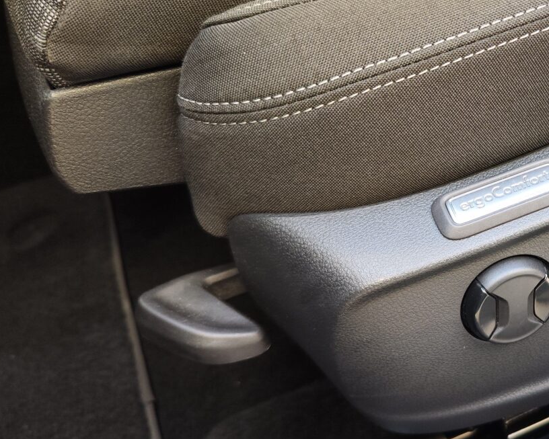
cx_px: 528
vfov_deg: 34.1
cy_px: 199
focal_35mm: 44
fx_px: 715
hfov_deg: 38.1
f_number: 1.69
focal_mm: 7.01
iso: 731
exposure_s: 1/50
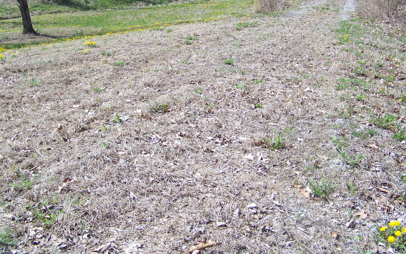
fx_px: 509
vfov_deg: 28.0
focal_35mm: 46
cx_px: 203
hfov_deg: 43.5
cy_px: 107
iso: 64
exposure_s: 1/500
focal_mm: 6.75
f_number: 2.8
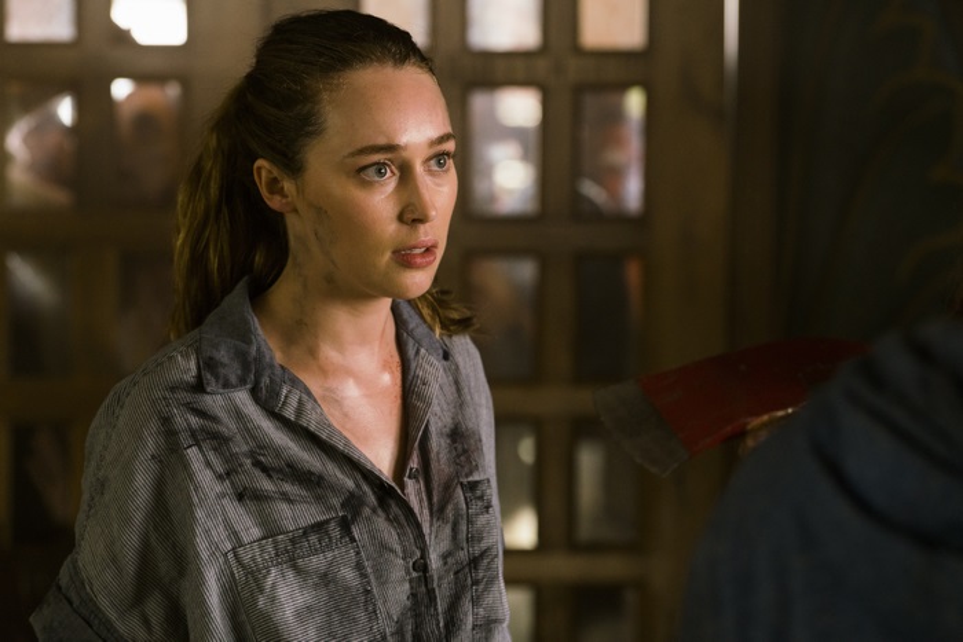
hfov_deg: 13.0
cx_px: 482
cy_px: 321
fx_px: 4227
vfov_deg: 8.7
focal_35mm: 158
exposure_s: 1/125
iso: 3200
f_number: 5.6
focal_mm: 158
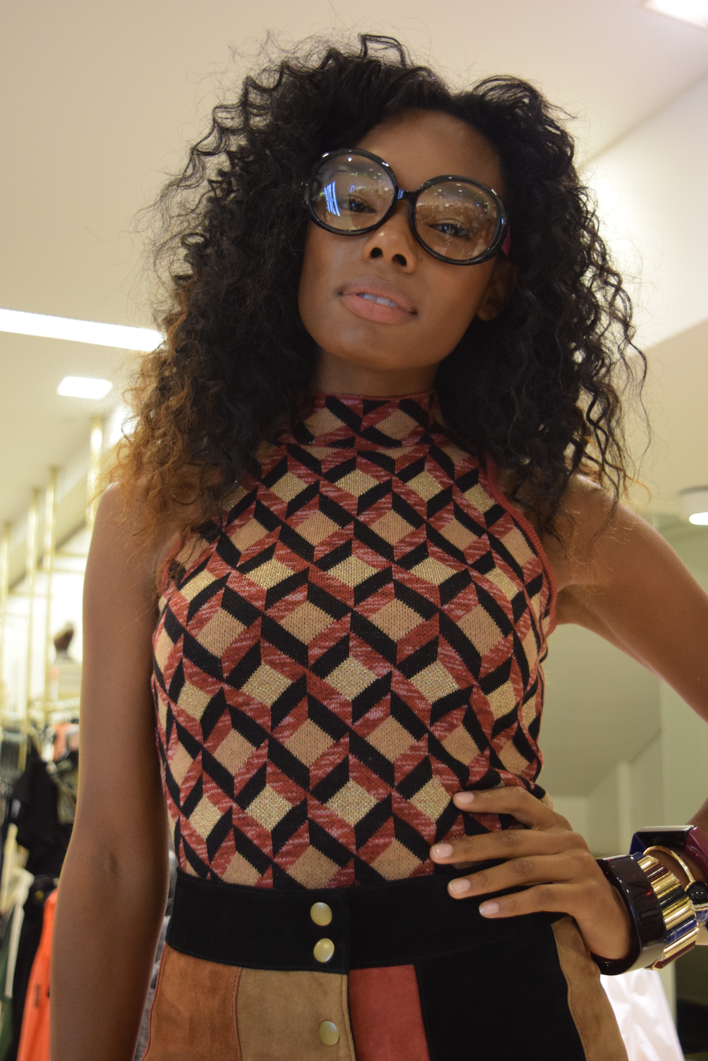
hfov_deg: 28.9
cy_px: 530
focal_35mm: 46
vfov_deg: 42.3
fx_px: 1372
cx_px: 354
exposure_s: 1/60
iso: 2000
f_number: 4.2
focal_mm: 31
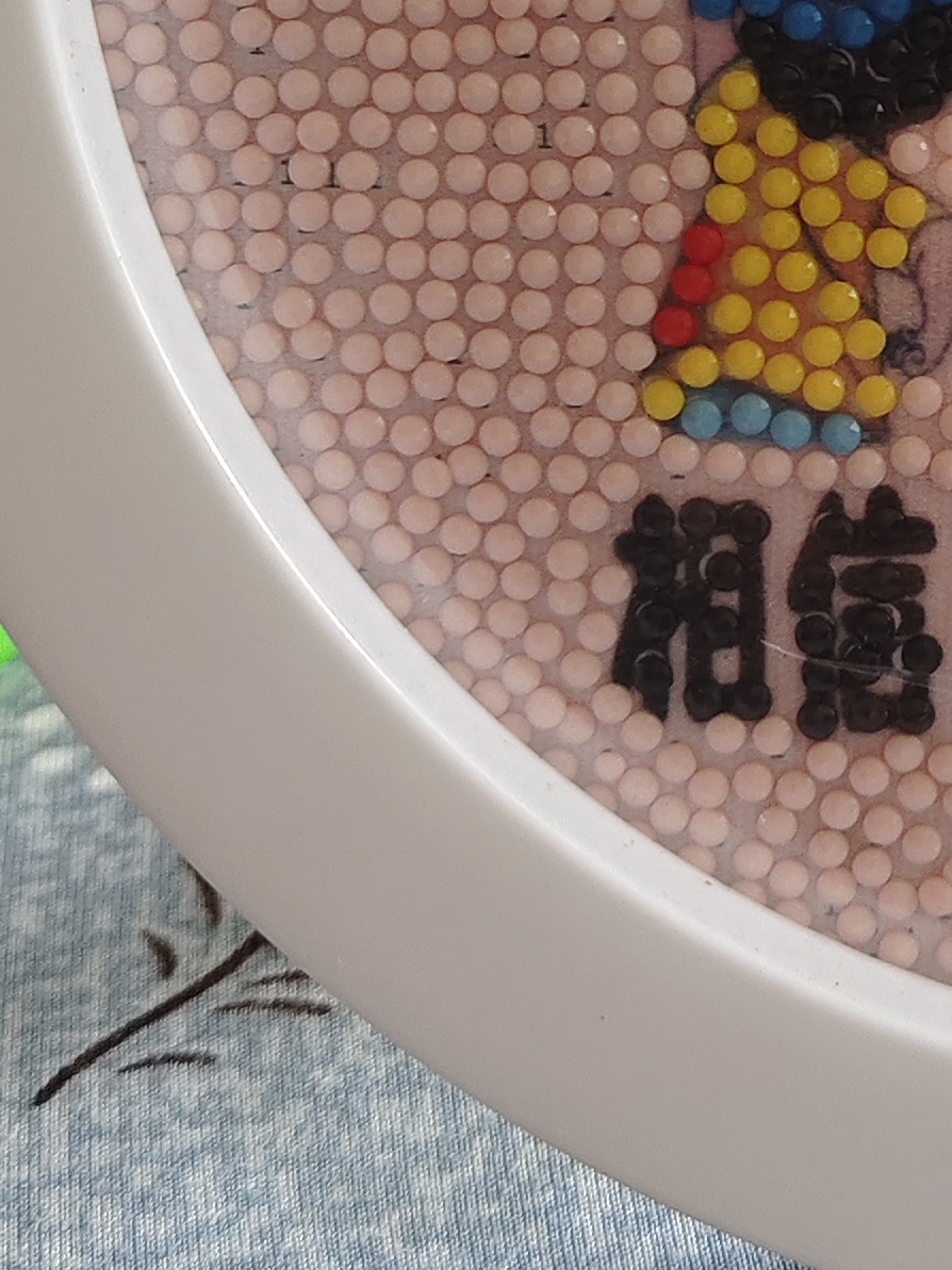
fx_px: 2898
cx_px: 1358
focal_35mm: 79
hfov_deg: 17.1
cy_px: 18
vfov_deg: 23.7
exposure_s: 1/50
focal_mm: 5.56
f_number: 1.88
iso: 782
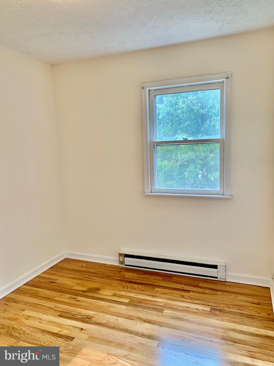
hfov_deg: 53.1
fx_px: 274
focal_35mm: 26
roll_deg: +1.9
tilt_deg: -6.4
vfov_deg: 67.3
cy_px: 183
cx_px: 137
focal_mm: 4.25
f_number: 1.8
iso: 80
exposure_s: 1/120
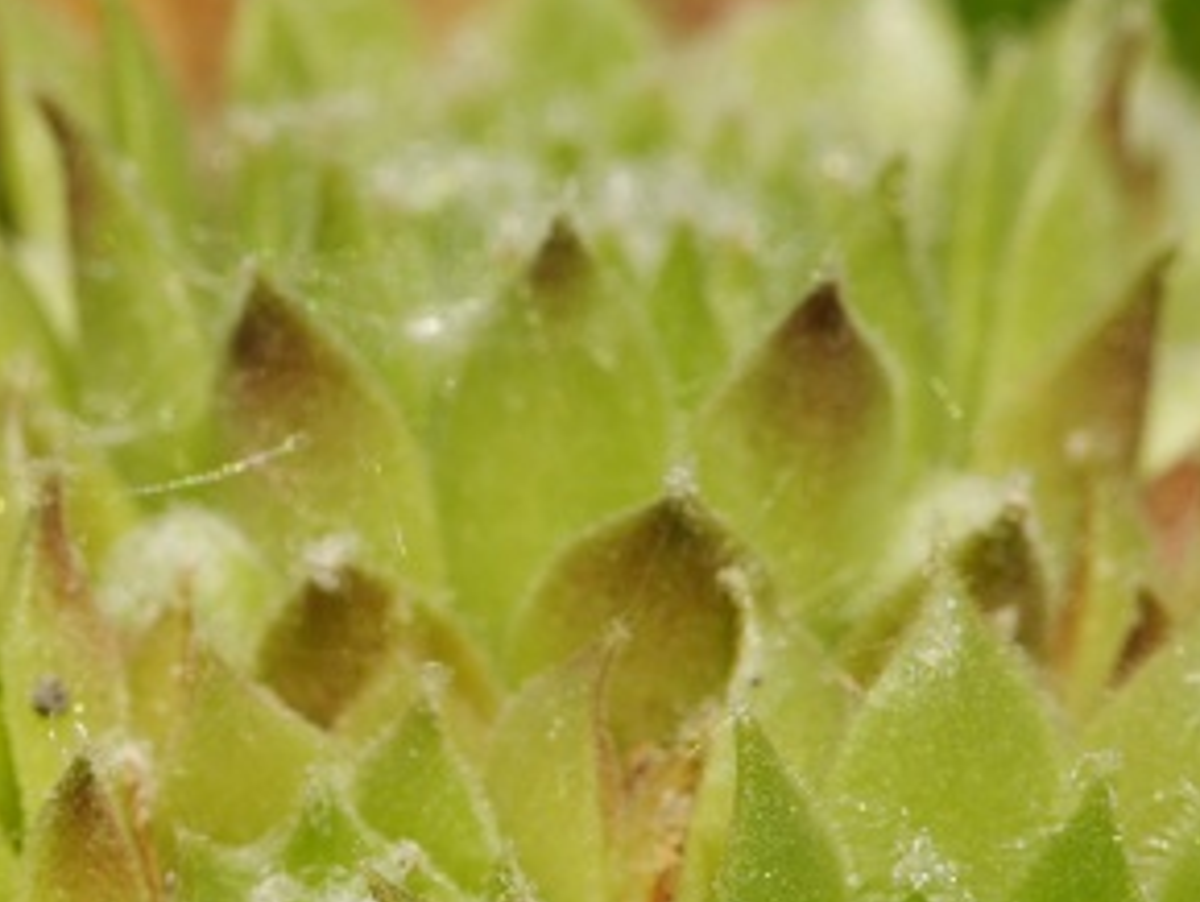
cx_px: 91
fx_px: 11738
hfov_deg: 5.8
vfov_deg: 4.4
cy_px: 724
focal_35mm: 338
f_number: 14
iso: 100
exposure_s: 1/100
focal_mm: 85
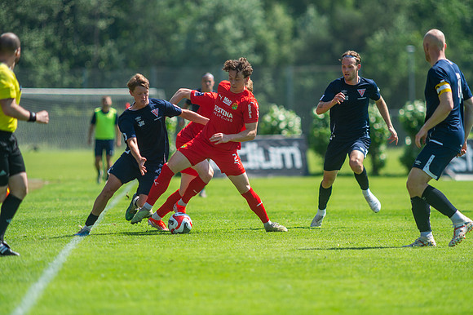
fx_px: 5581
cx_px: 236
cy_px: 158
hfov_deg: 4.9
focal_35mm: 425
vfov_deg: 3.2
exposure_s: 1/2000
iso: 360
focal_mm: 420
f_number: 4
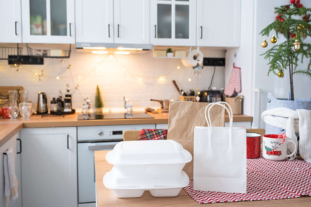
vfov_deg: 37.9
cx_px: 156
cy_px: 104
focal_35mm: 35
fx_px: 302
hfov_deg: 54.4
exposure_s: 1/10
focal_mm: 23.5
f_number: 4
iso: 160
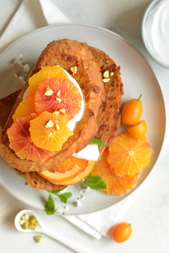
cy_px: 126
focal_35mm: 158
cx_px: 84
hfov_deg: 8.7
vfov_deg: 13.0
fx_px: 1109
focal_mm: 105
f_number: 5
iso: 200
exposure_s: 1/80
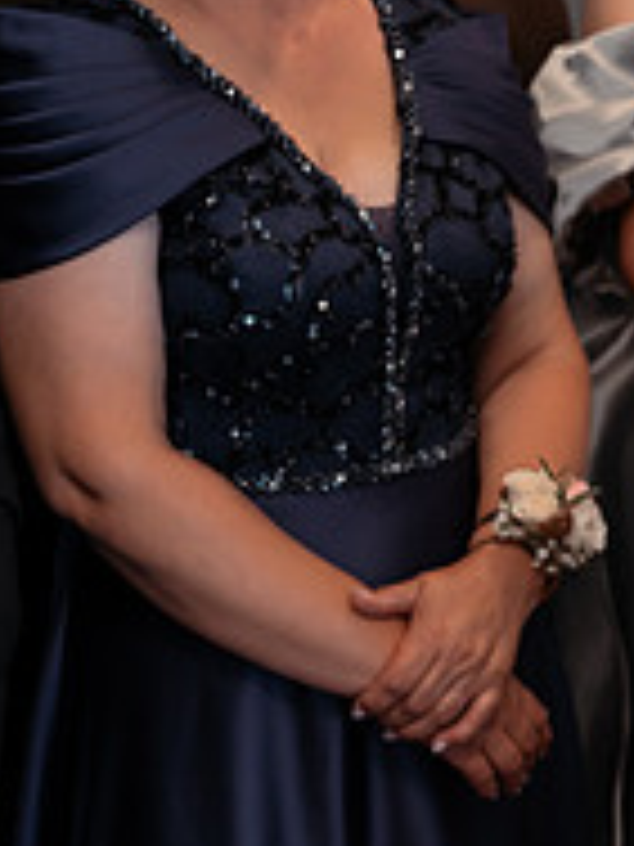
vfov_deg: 17.1
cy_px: 260
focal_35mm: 115
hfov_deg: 11.9
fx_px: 2808
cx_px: 1111
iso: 640
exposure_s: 1/200
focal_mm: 35
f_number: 2.8
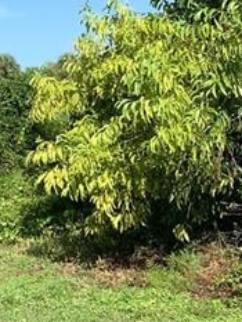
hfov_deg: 14.2
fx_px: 950
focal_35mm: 102
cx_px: -29
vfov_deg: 19.2
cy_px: 111
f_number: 2.4
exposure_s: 1/823
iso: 25
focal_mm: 3.3
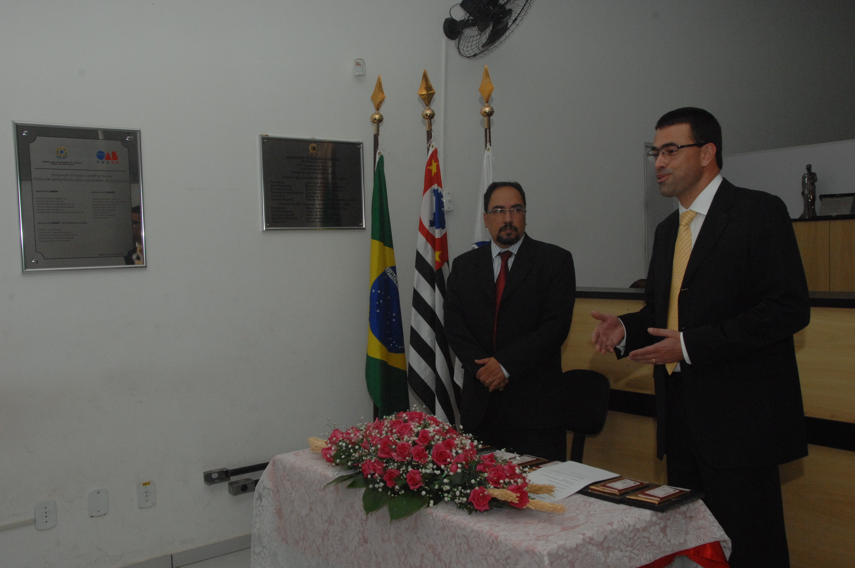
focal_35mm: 33
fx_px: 783
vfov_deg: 39.9
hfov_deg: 57.3
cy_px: 284
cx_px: 428
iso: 800
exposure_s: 1/250
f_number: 11
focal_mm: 22
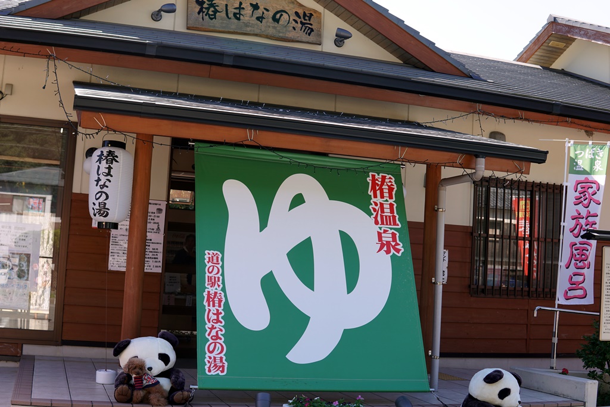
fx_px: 763
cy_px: 204
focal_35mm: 45
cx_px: 305
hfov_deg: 43.6
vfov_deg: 29.9
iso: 100
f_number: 5
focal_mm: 30
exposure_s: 1/200
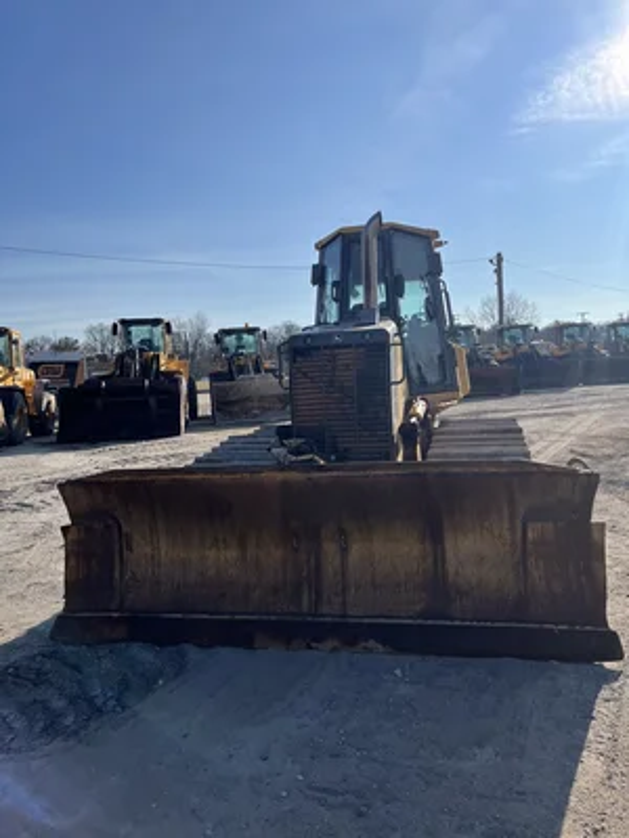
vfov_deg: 67.3
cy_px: 419
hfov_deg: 53.1
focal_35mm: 26
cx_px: 314
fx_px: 630
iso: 50
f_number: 1.6
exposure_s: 1/5848
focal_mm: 5.1
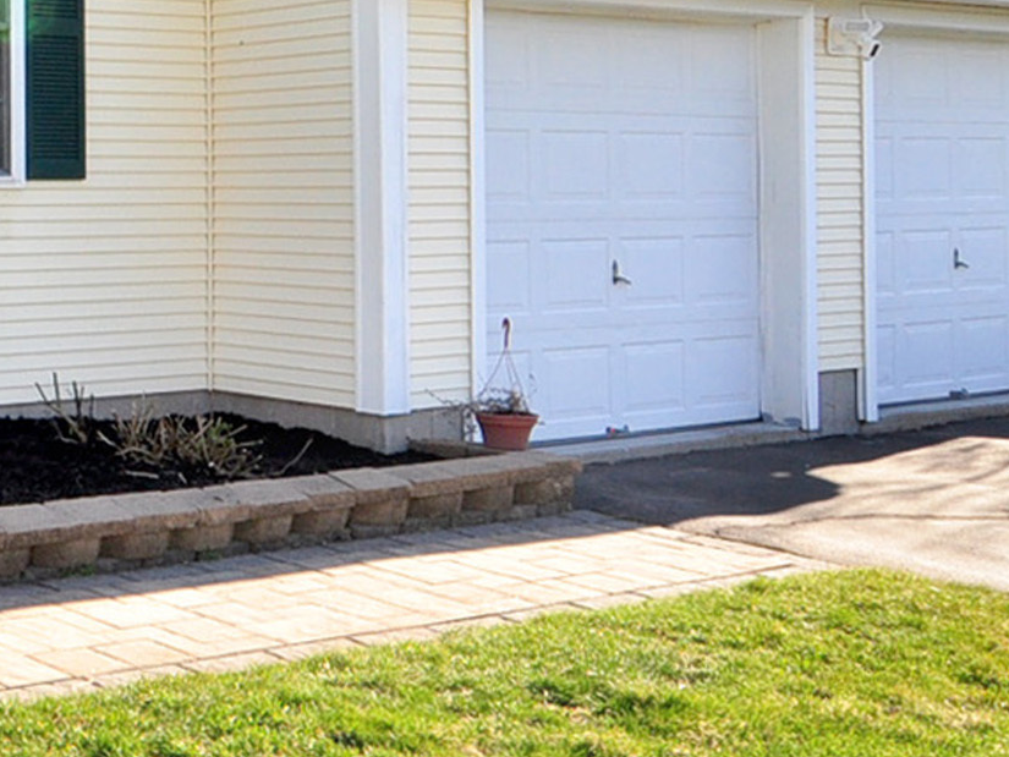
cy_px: 94
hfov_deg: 27.0
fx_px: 1623
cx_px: -411
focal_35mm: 56
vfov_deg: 25.5
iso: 320
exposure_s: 1/250
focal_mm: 11
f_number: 8
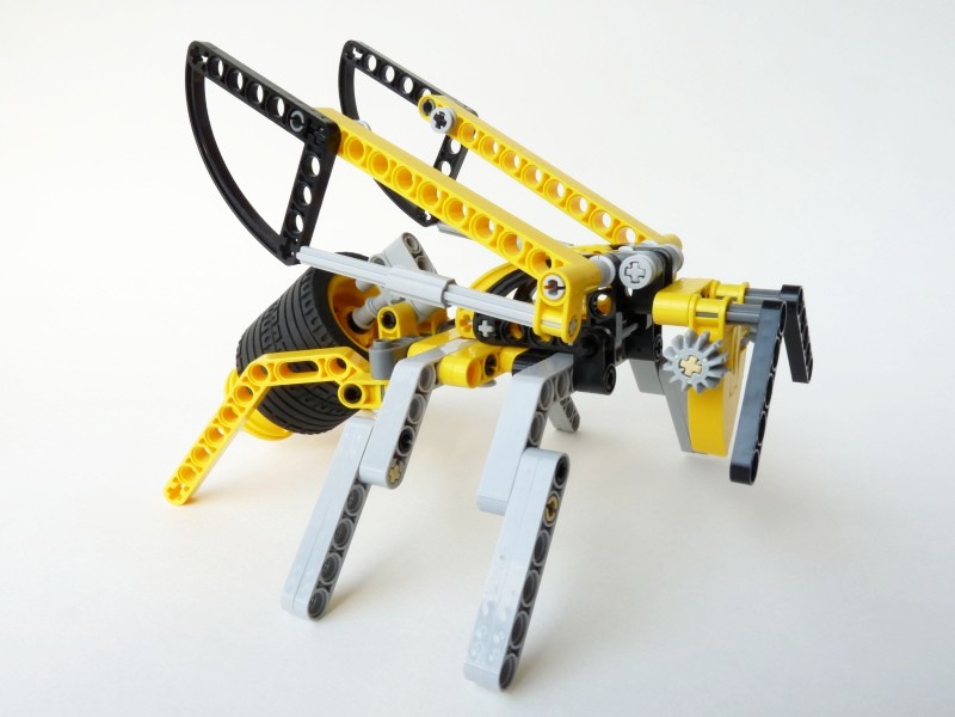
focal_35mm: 27
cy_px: 358
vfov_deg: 51.4
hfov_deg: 65.3
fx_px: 745
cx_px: 478
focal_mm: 4.8
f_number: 8
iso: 100
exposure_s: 1/40
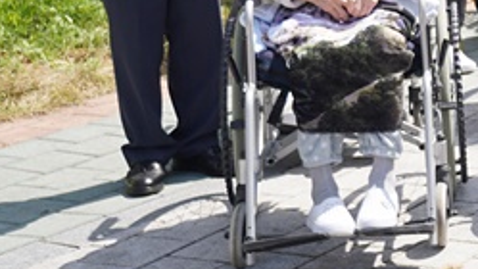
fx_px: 1597
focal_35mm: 126
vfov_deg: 9.4
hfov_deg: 14.8
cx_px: 875
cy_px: -110
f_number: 2.8
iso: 100
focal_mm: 30
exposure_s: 1/1000
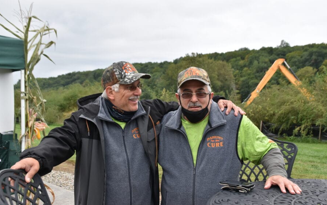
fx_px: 357
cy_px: 109
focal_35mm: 40
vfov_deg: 32.0
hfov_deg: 49.3
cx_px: 163
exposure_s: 1/200
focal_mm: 26
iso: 400
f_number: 7.1
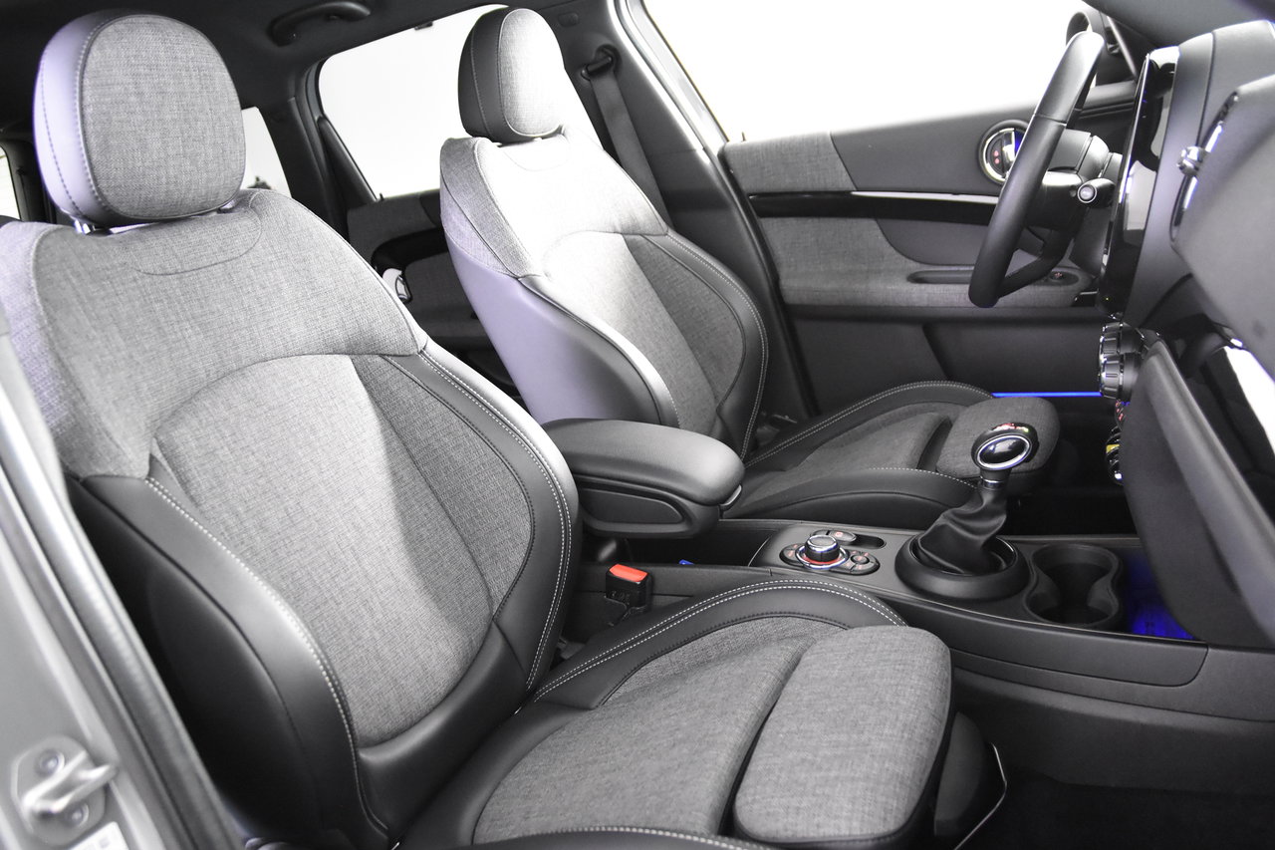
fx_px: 1062
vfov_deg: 43.6
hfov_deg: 61.9
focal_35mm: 30
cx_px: 638
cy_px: 425
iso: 5000
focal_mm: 20
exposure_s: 1/30
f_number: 2.8
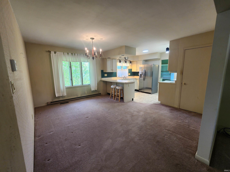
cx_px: 115
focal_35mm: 13
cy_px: 86
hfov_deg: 106.2
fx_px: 86
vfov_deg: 89.9
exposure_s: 1/60
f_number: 2.2
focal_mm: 2.2
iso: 160
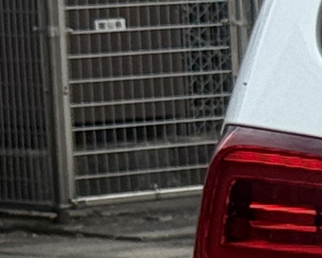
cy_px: 306
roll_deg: +1.2
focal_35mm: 394
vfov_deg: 3.9
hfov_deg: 4.6
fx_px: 3758
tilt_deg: -6.2
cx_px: 1061
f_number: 1.78
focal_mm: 6.76
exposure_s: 1/3891
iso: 64
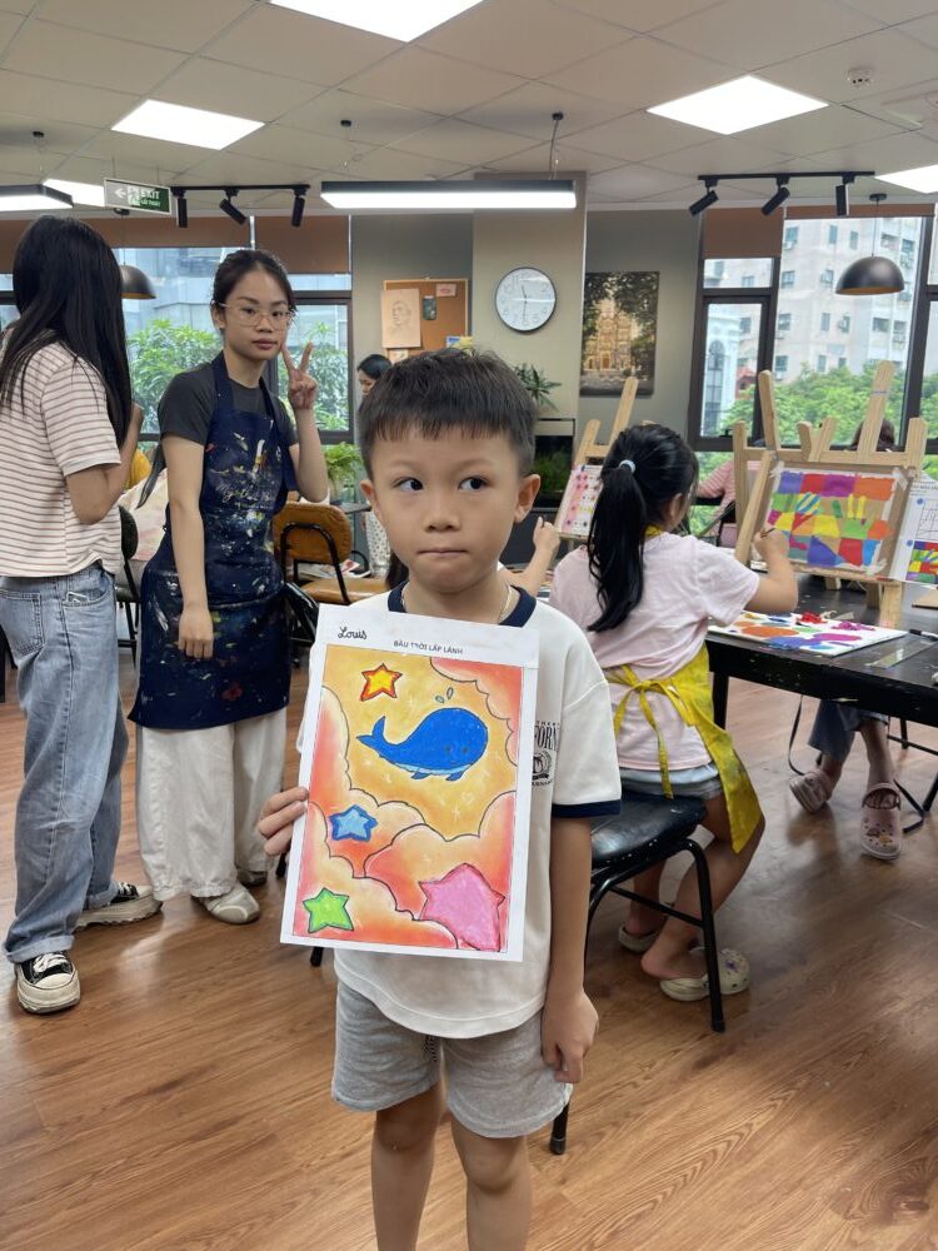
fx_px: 903
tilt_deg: -11.7
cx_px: 469
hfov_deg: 54.9
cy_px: 626
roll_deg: -0.7
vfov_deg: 69.4
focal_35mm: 25
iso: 80
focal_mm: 5.1
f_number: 1.6
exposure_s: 1/121
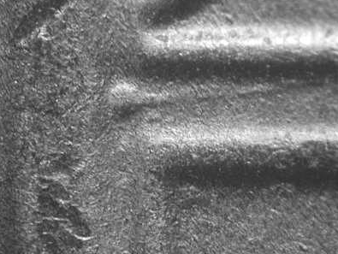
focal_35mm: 212
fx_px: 2072
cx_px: 238
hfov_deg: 9.3
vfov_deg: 7.0
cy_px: 97
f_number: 4.6
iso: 100
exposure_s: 1/5.9
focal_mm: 27.1
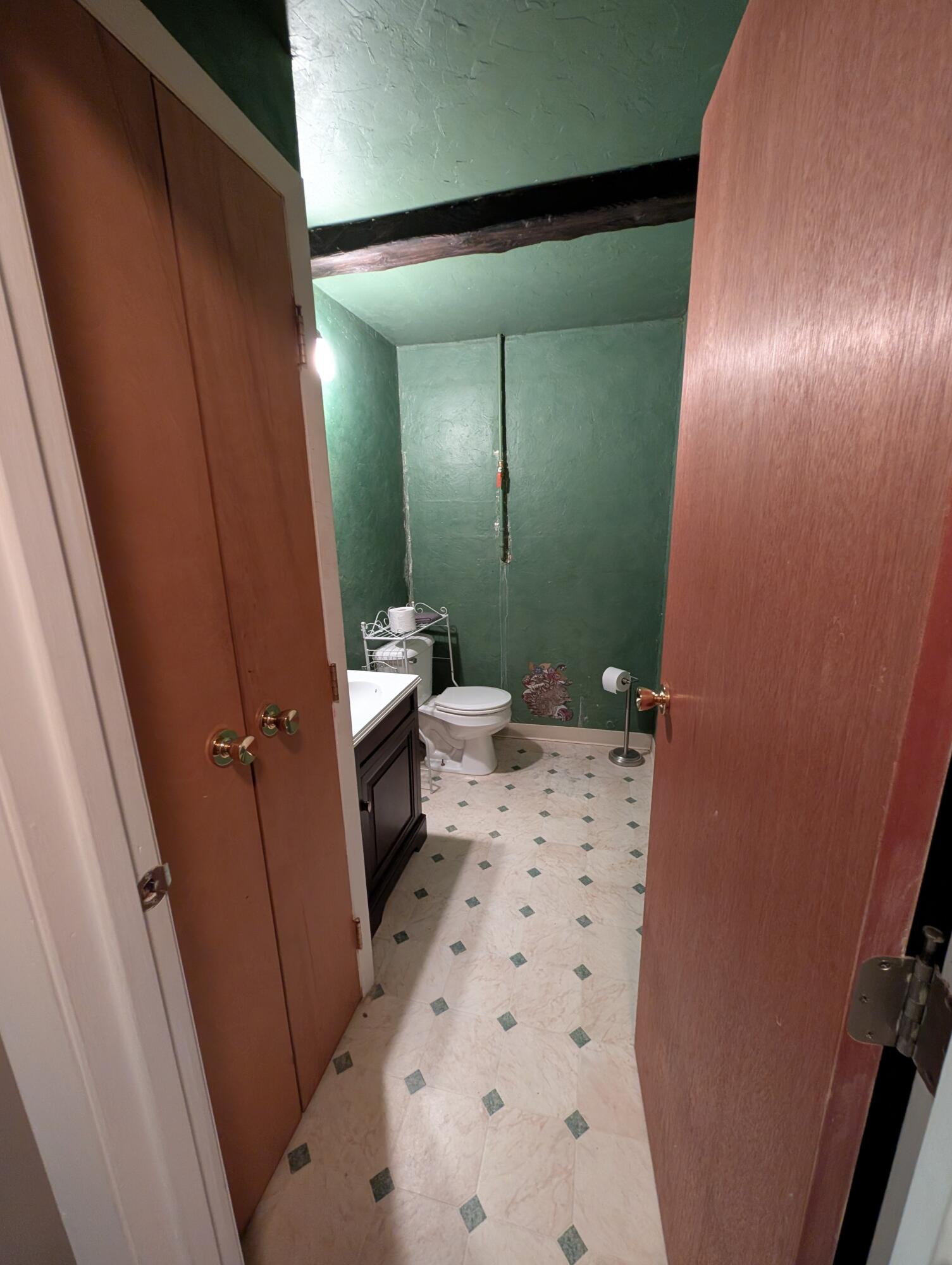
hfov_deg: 94.6
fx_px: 439
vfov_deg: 110.5
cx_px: 476
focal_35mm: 12
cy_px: 632
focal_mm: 2.02
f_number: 1.7
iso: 577
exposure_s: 1/24
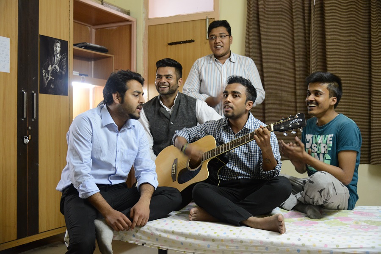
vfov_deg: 33.4
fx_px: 423
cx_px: 190
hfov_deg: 48.5
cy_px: 127
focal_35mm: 40
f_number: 4.8
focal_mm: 40
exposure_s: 1/30
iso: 2500
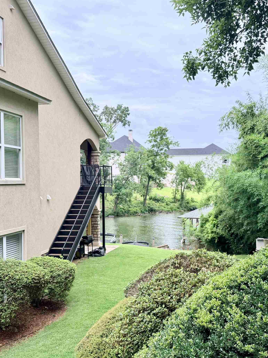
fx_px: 372
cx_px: 150
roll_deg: +0.3
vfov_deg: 51.3
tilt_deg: -2.1
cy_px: 195
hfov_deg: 39.6
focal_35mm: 36
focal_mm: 6.76
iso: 100
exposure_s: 1/1005
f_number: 1.78
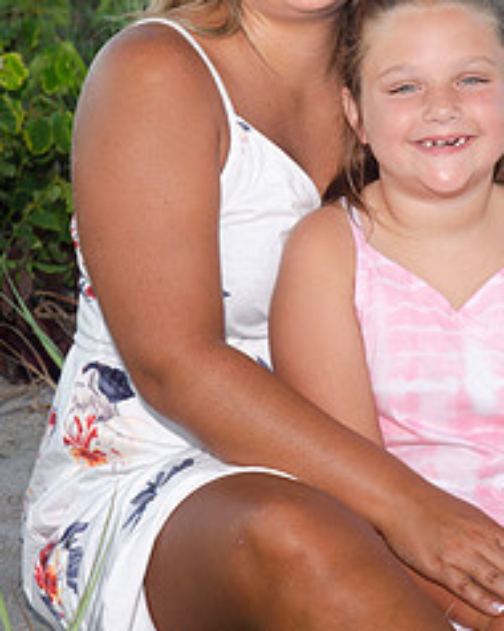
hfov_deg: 11.6
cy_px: 186
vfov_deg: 14.5
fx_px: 2483
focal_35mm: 133
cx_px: 390
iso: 100
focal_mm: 50
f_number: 5.6
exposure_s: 1/250
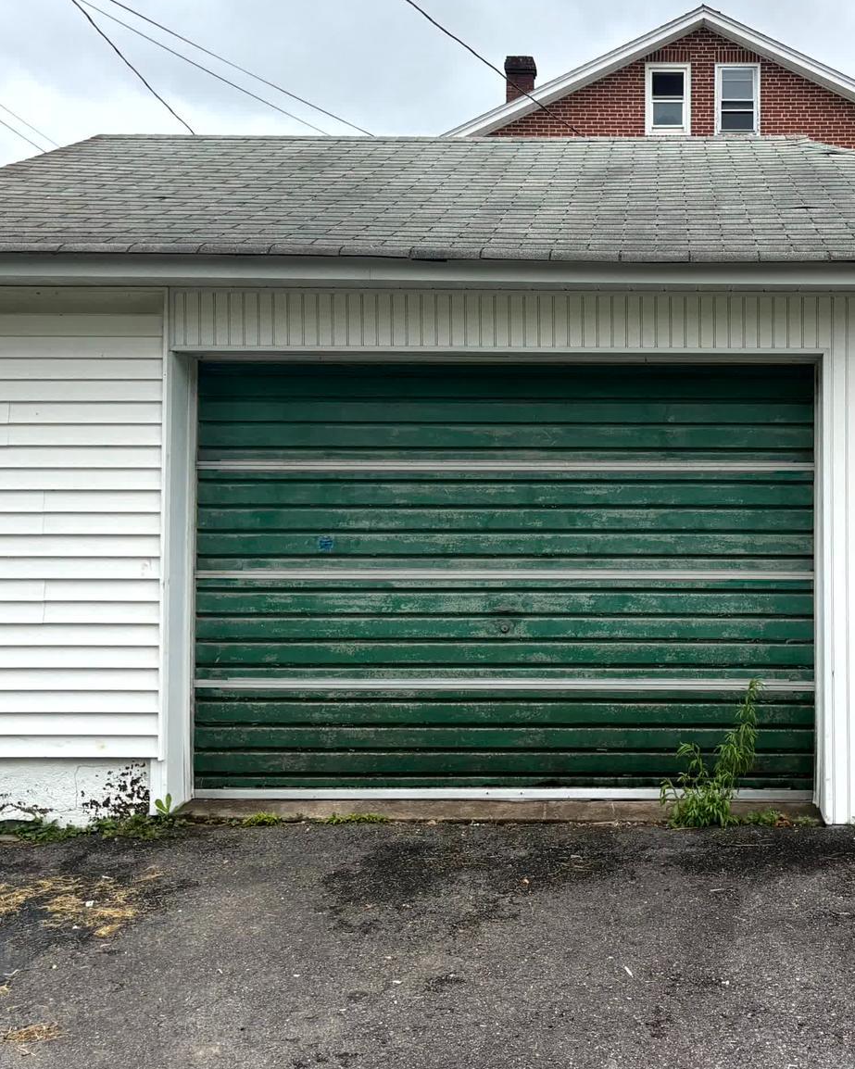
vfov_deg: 41.0
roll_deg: +1.0
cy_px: 452
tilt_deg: +1.8
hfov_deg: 32.7
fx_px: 1424
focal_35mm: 45
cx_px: 651
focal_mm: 5.96
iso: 50
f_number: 1.6
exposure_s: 1/1751
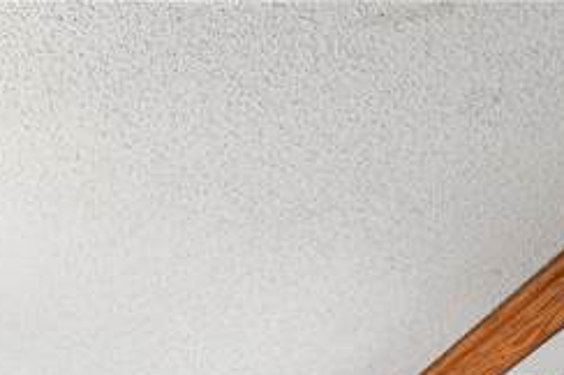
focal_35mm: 84
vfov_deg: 11.9
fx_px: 1314
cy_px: 985
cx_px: -294
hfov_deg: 20.5
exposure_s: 1/20
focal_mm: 16
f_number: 9
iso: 400
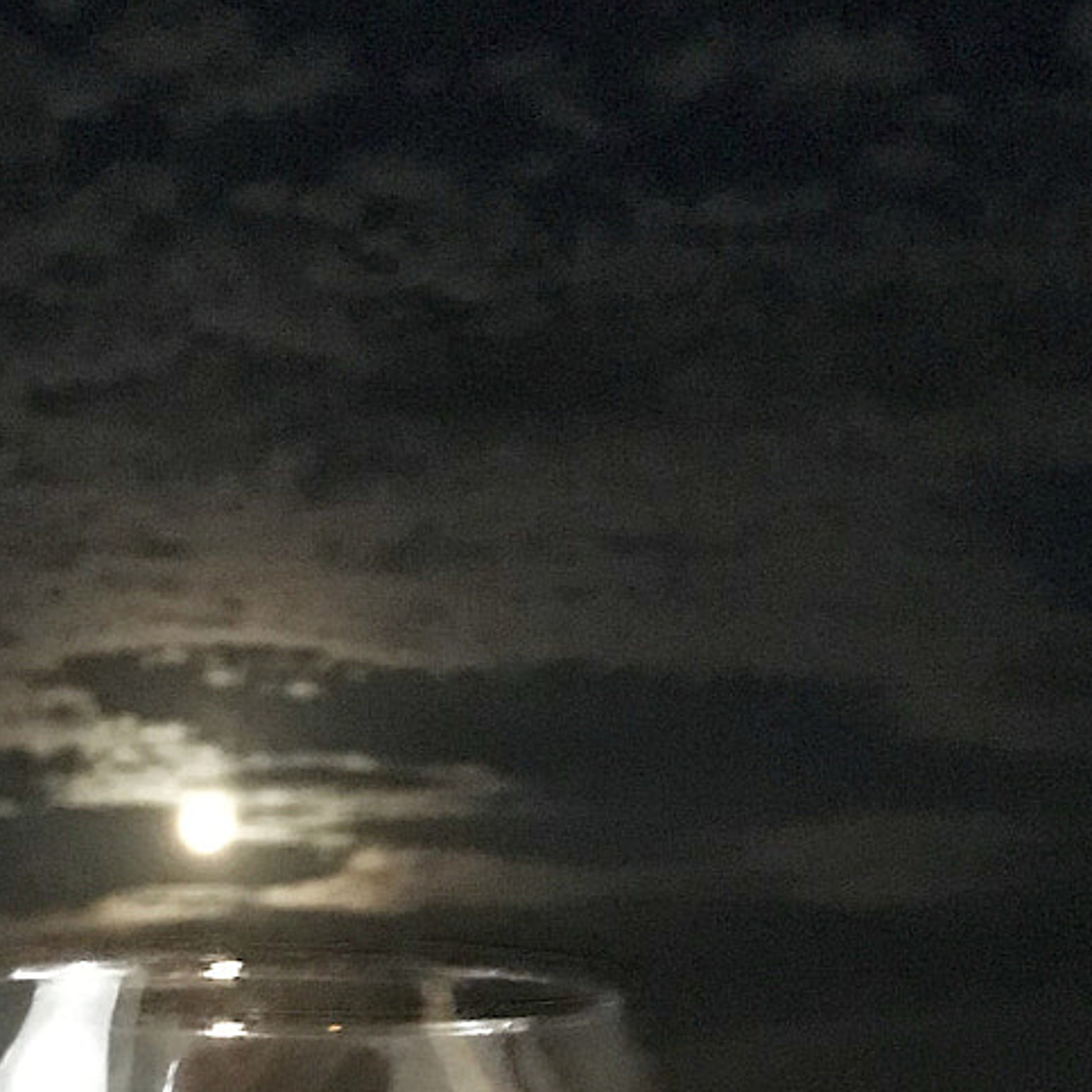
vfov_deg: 20.0
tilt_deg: -0.1
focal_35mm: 82
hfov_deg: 21.0
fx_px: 2927
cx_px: 350
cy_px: 1275
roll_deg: -0.3
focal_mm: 3.99
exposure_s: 1/4
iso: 320
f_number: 1.8
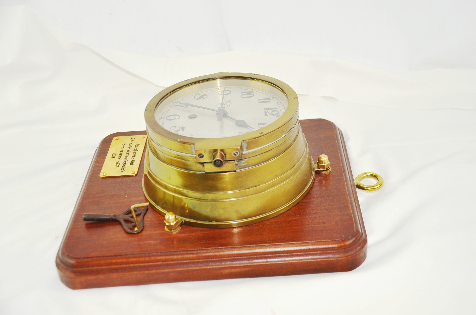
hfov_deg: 41.2
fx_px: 633
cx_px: 238
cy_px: 158
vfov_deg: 28.0
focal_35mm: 48
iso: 200
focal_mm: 32
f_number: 4.2
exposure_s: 1/160
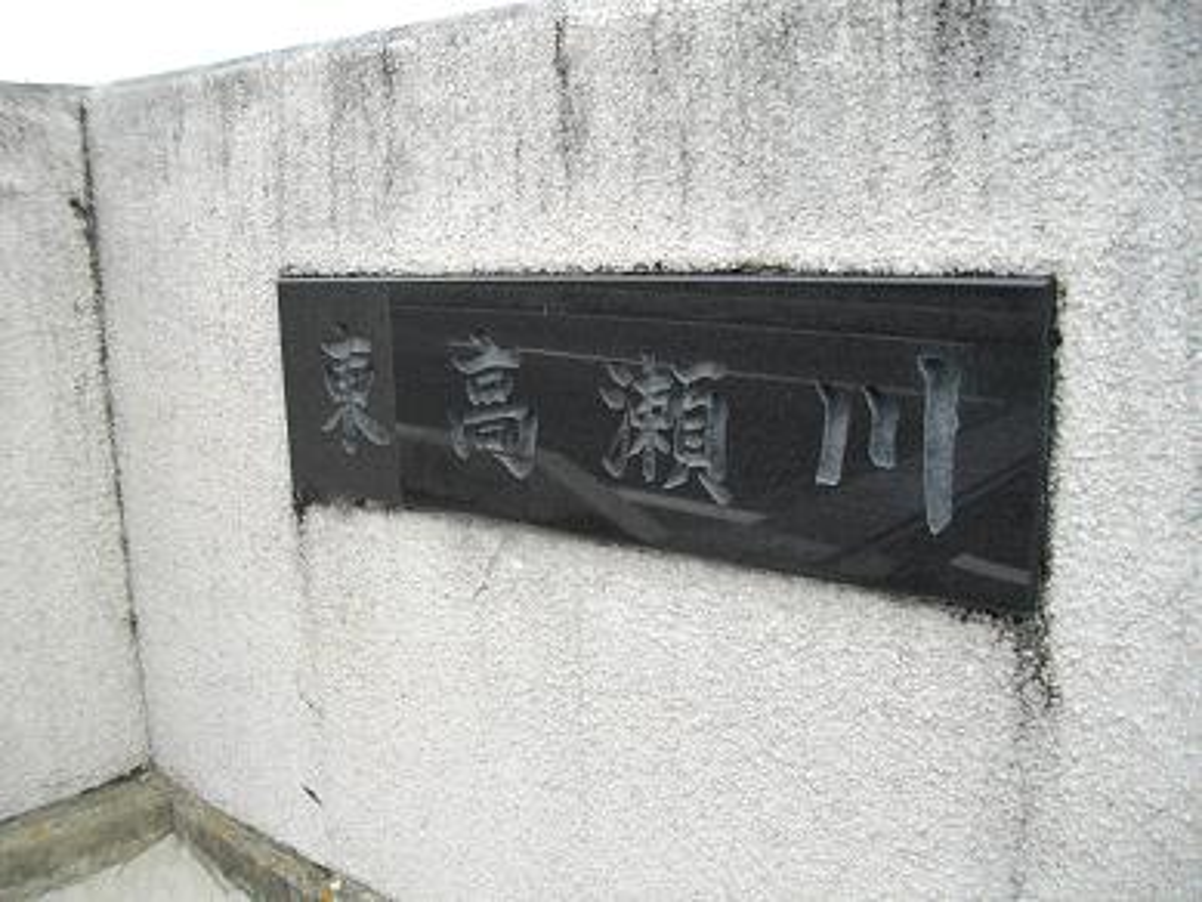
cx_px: 601
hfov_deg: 56.8
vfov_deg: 44.2
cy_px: 451
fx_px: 1112
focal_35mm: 32
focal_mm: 5.7
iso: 100
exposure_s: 1/250
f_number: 2.9
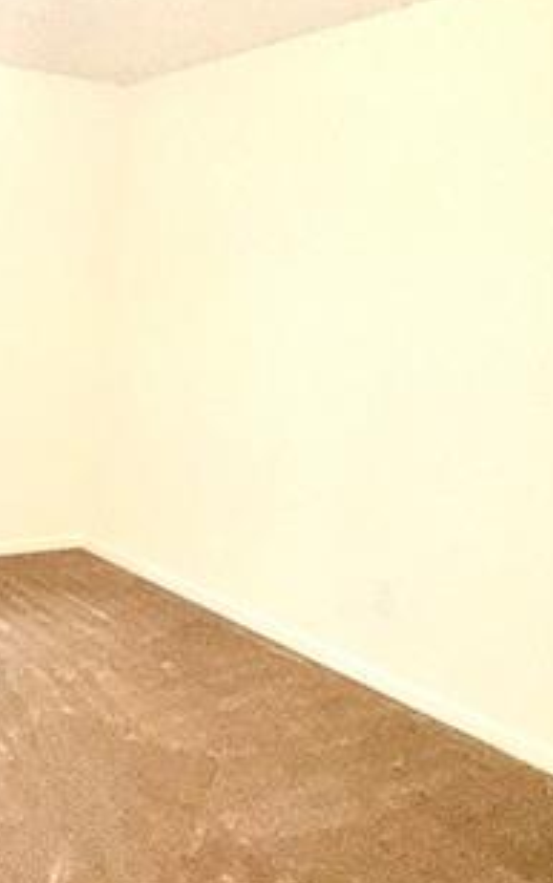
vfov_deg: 52.6
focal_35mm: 37
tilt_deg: -12.2
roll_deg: -3.1
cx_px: -69
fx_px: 891
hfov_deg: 30.5
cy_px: 485
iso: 320
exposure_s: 1/60
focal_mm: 2.22
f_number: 2.2
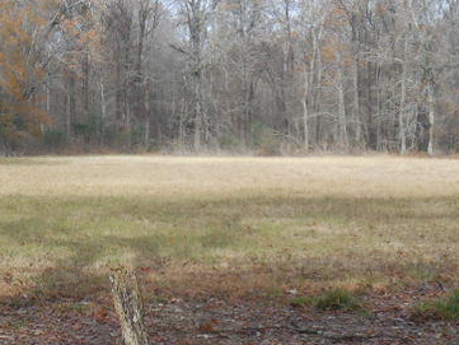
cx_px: 130
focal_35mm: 117
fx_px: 1552
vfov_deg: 12.7
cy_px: 154
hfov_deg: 16.8
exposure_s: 1/500
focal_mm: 10.9
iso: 125
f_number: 4.2
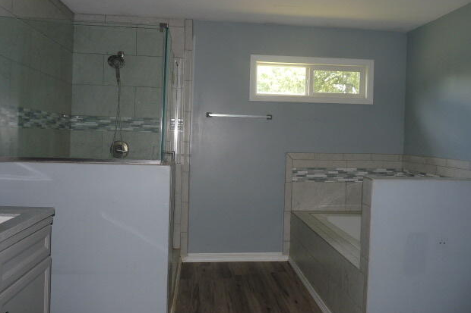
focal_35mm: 29
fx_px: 379
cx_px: 242
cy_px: 147
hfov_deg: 63.7
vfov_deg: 44.9
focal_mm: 4.8
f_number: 2.8
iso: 100
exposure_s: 1/30
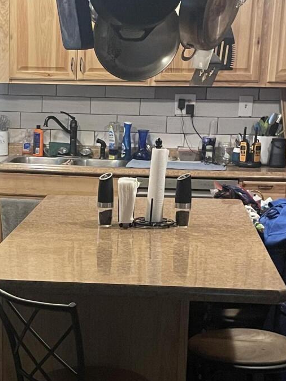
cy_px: 283
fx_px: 849
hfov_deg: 18.8
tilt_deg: -14.0
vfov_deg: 25.1
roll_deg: -0.1
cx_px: 34
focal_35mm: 77
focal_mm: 4.2
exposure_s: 1/40
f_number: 1.6
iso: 500
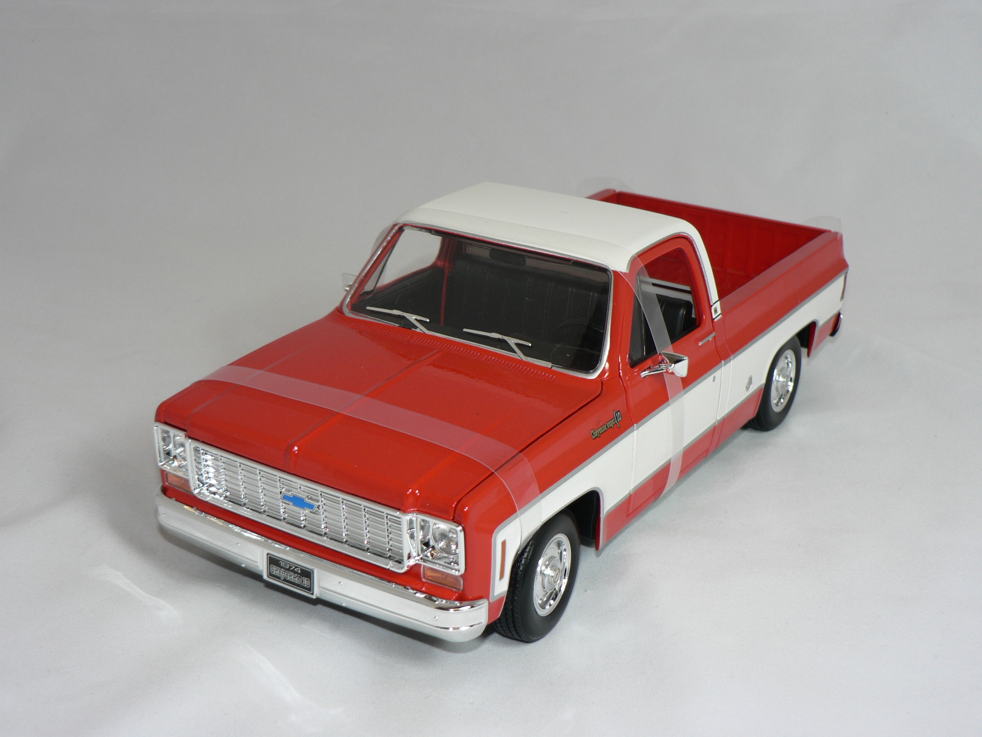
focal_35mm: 51
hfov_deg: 37.5
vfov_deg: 28.6
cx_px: 491
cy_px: 368
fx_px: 1447
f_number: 2.8
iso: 80
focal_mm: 8.6
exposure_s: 1/60
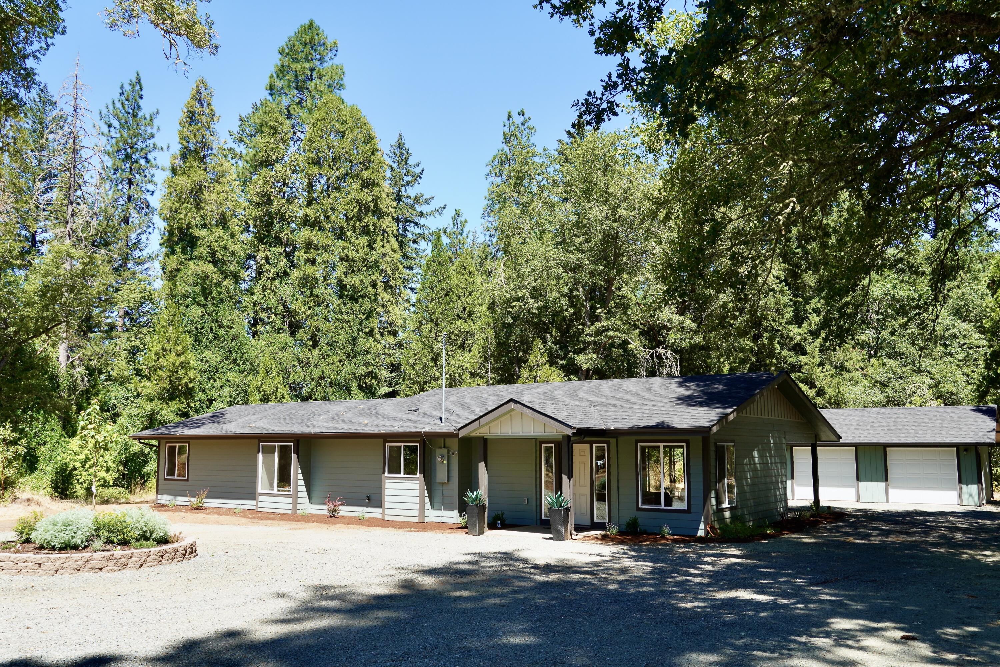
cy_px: 334
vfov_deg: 43.6
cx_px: 500
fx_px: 833
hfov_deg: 61.9
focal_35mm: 30
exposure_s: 1/100
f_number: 7.1
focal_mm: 20
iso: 100
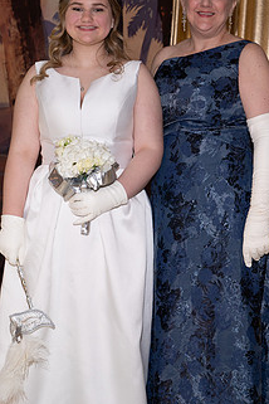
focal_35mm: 87
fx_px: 975
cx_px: 148
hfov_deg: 15.7
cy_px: 179
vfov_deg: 23.4
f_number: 5.6
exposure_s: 1/160
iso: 800
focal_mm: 62
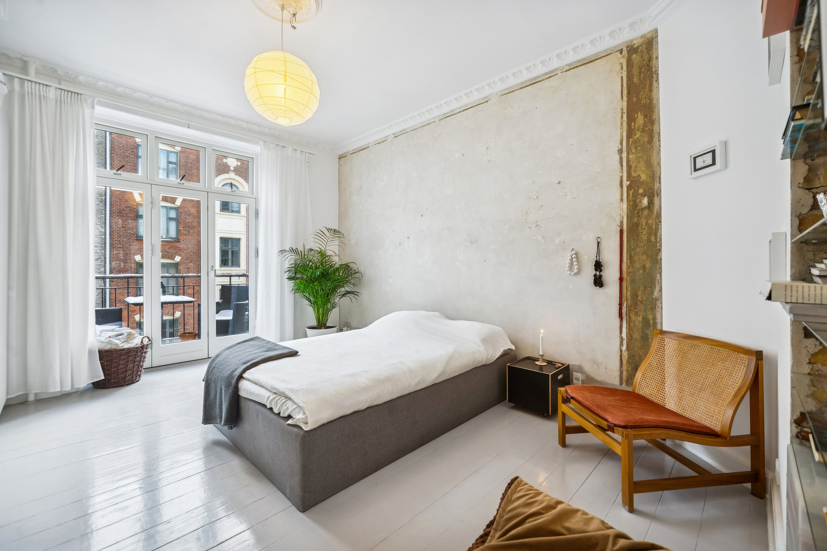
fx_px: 322
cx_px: 414
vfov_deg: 81.2
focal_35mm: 14
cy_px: 276
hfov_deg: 104.3
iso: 200
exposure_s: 1/15
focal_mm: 14
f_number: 5.6
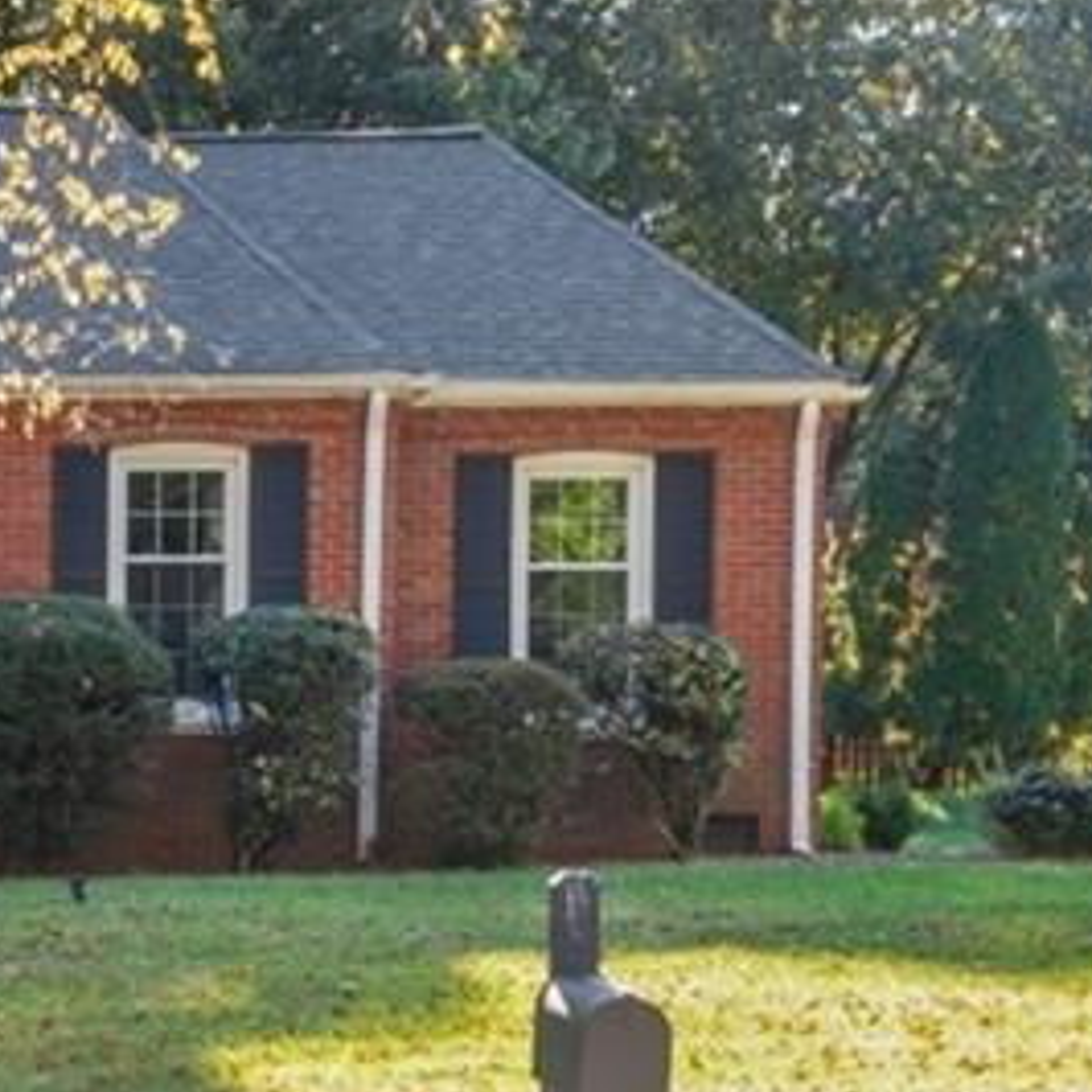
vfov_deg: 14.8
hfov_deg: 13.7
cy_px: 659
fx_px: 4211
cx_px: -620
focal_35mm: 118
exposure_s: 1/50
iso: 320
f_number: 7.1
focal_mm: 36
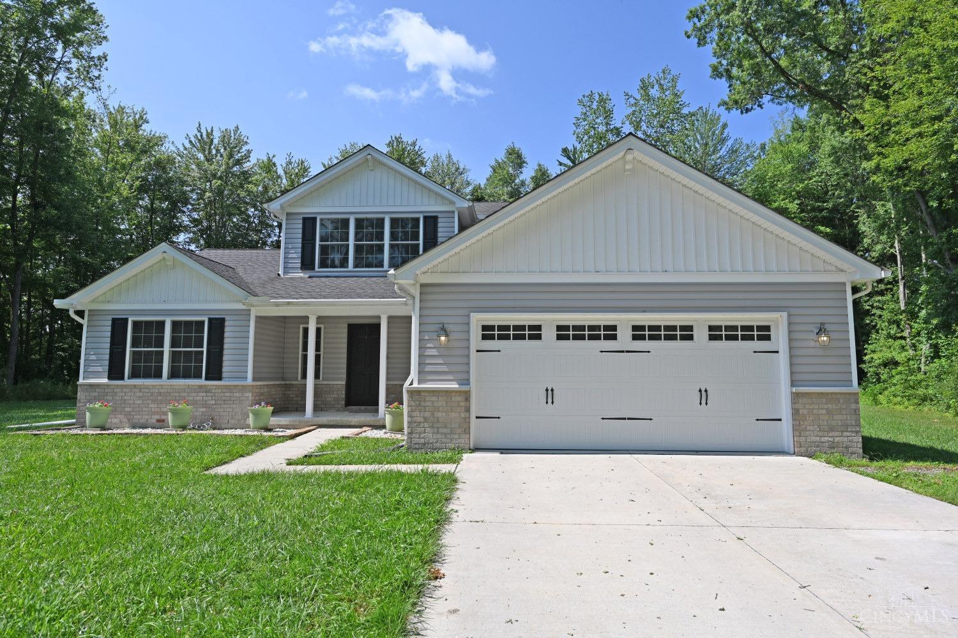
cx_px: 479
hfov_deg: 81.2
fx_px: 559
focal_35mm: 21
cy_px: 319
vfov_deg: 59.5
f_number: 7.1
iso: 100
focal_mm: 21
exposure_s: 1/400
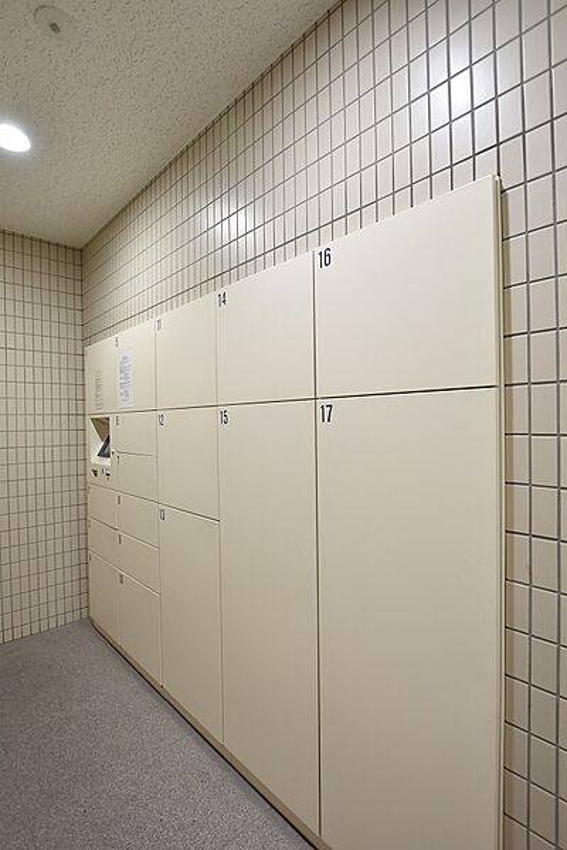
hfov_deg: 69.7
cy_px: 425
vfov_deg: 92.4
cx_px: 284
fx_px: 407
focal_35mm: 17
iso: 560
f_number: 3.5
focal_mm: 11.5
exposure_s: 1/20
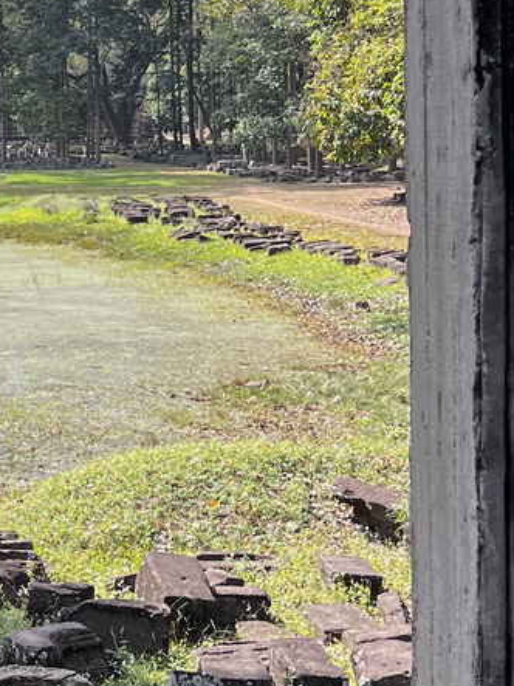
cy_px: 150
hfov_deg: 15.2
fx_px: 1862
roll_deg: +0.8
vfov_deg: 20.7
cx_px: -74
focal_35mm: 94
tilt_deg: -0.9
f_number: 1.5
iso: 50
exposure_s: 1/1645
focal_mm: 5.7
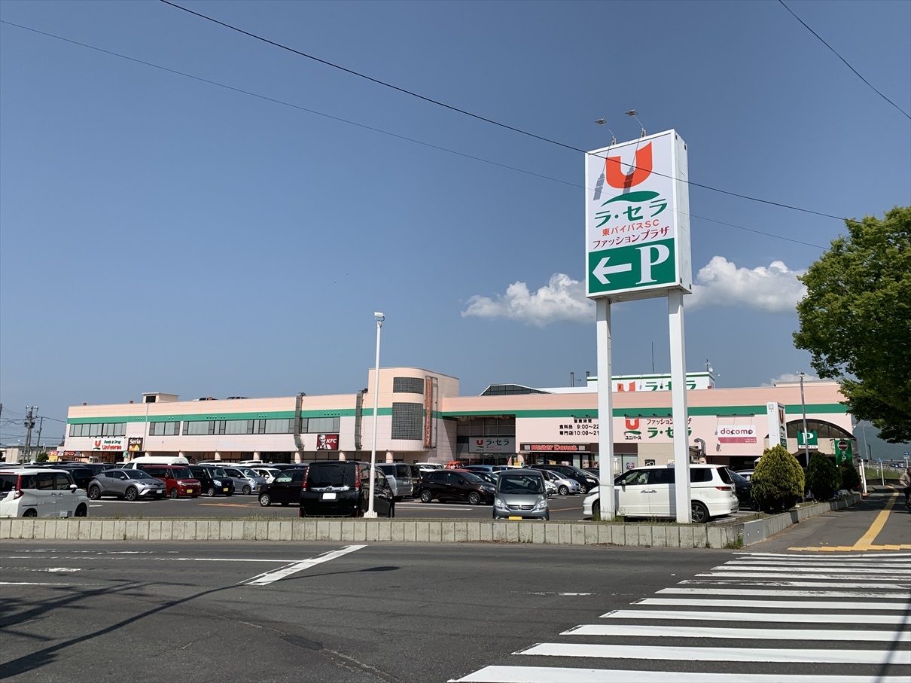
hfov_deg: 67.3
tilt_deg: +11.1
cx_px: 456
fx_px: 684
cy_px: 342
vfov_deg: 53.0
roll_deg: -1.4
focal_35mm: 26
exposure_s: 1/4098
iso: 25
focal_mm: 4.25
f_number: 1.8
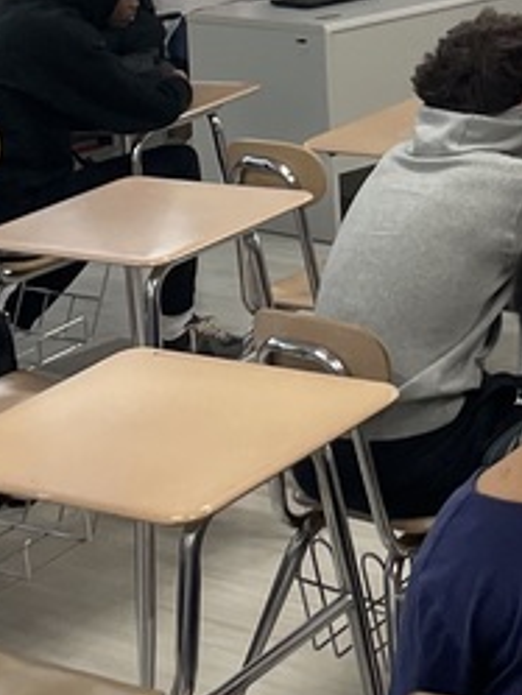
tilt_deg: -1.3
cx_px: 784
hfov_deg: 13.1
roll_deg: +2.6
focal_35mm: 107
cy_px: -257
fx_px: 2150
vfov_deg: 17.1
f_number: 1.6
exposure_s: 1/121
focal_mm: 4.2
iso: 80
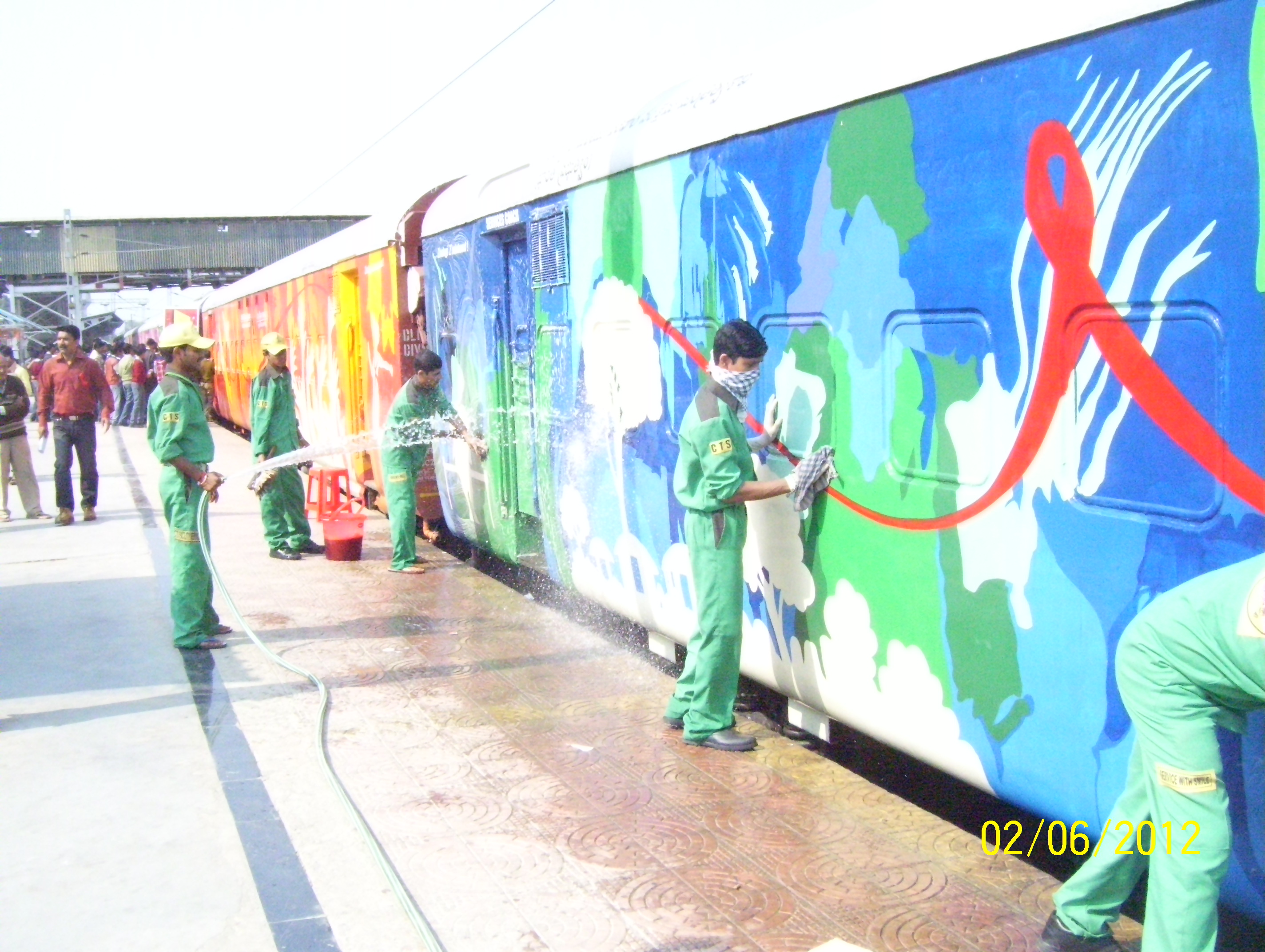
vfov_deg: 39.7
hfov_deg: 51.3
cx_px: 632
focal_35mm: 36
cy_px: 476
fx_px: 1317
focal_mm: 6
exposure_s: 1/1250
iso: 1250
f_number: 4.8
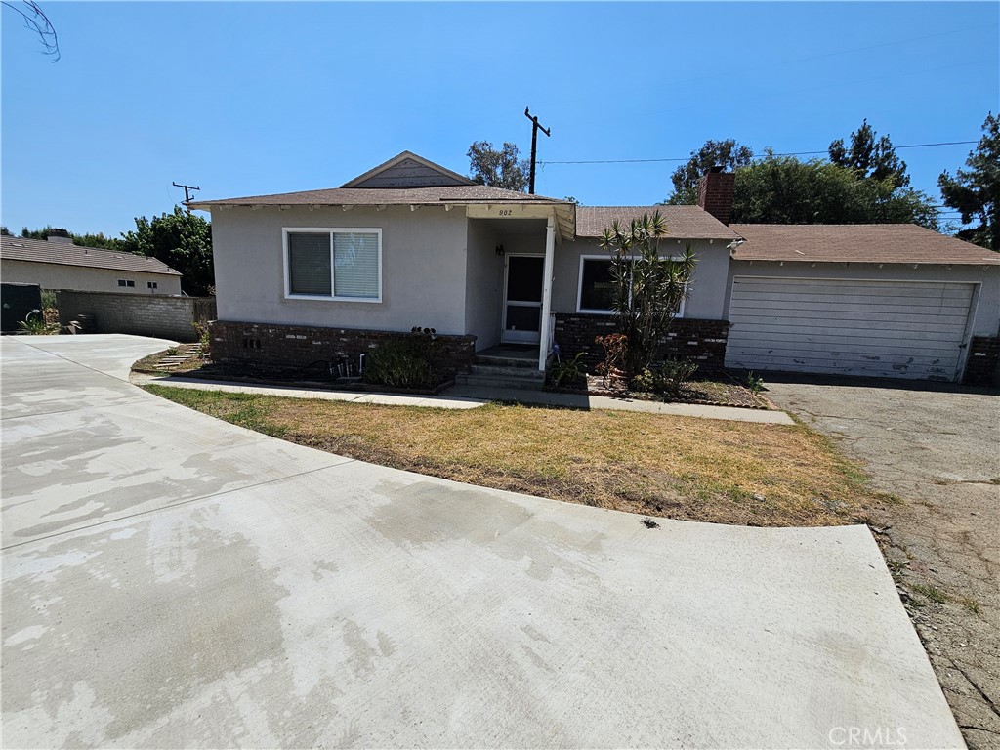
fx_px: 376
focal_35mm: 13
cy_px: 375
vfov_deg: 89.9
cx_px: 500
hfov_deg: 106.2
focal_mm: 2.2
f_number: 2.2
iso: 50
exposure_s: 1/3819
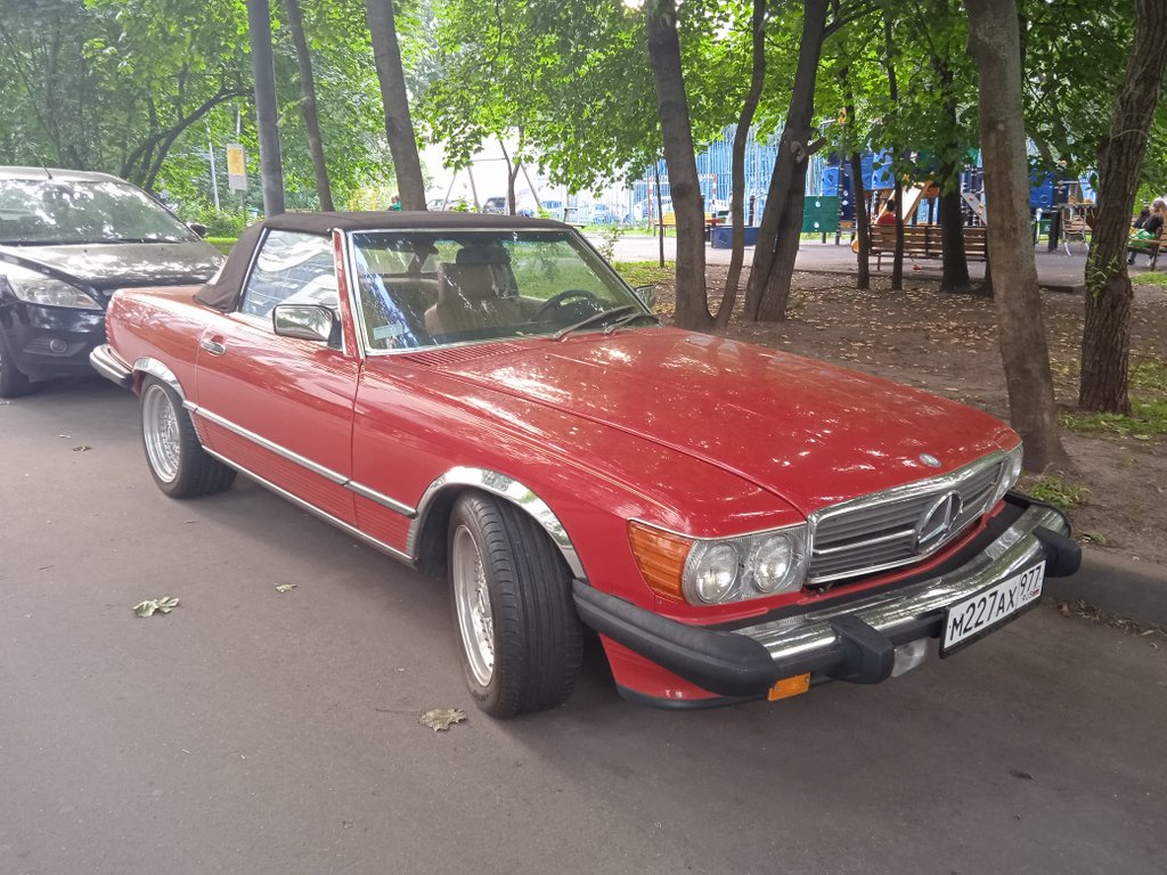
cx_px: 584
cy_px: 438
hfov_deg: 63.4
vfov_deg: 49.7
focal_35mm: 28
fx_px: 944
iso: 457
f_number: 2.2
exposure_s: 1/33.3
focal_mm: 3.43
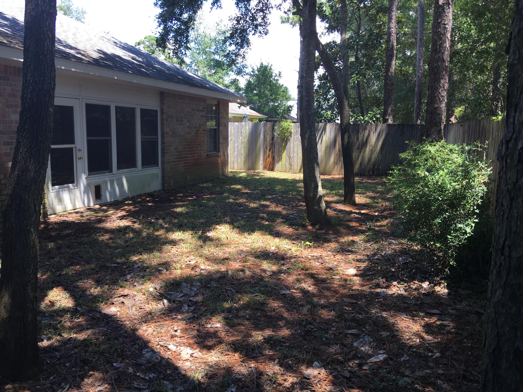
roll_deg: -1.2
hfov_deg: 61.7
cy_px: 196
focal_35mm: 29
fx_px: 438
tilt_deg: -7.2
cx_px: 262
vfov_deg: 48.2
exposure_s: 1/220
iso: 25
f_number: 2.2
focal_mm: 4.15
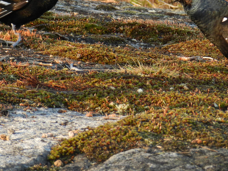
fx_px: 1653
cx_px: 162
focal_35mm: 251
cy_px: 29
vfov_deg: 5.9
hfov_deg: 7.9
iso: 200
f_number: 5.1
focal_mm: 25.7
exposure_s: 1/160
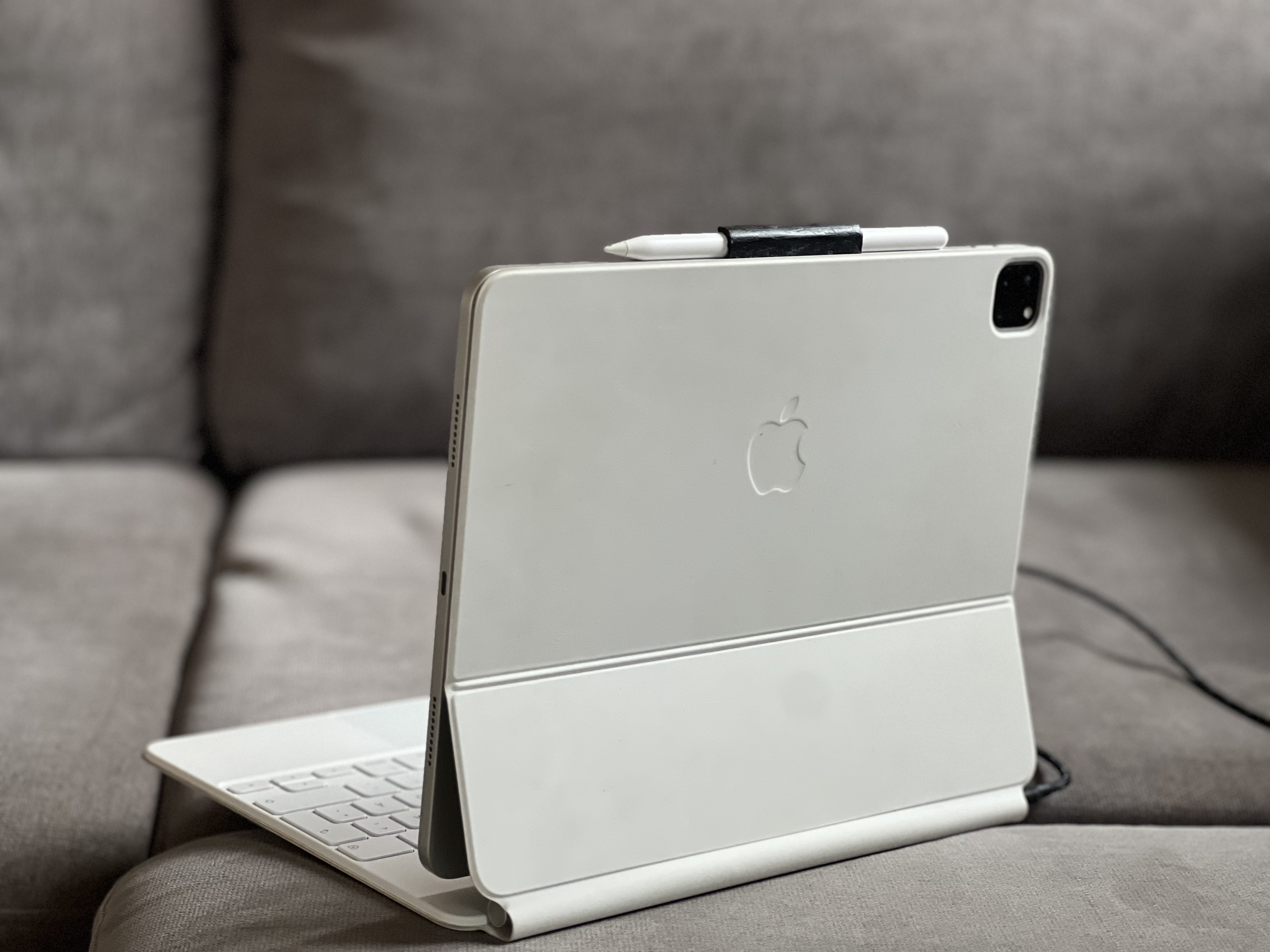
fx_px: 2825
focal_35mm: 77
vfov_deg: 19.1
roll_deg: -0.2
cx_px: 635
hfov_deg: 25.3
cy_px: 476
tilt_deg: -13.8
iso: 400
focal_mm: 9
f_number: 2.8
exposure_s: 1/40
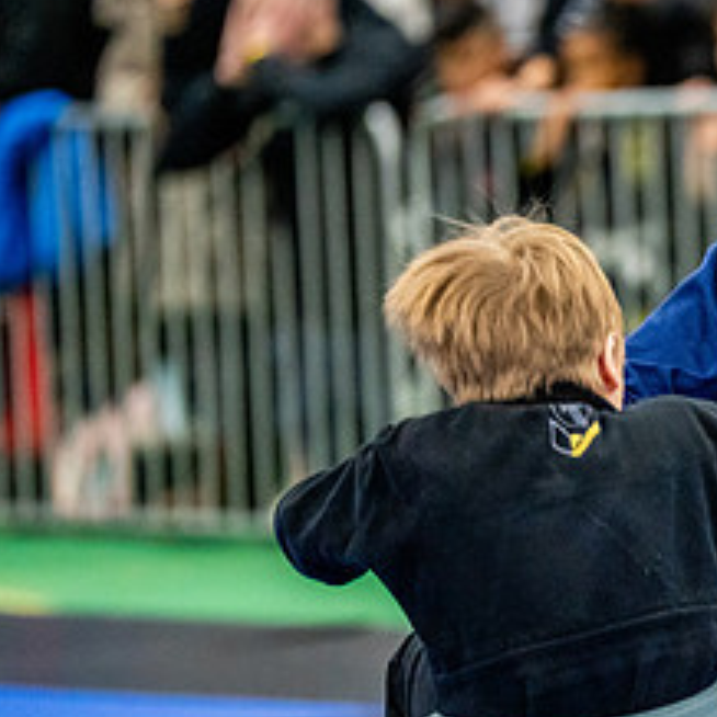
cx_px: 849
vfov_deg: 3.9
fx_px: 10616
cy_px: 426
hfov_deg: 3.9
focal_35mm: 453
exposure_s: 1/500
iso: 6400
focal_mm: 200
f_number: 2.8
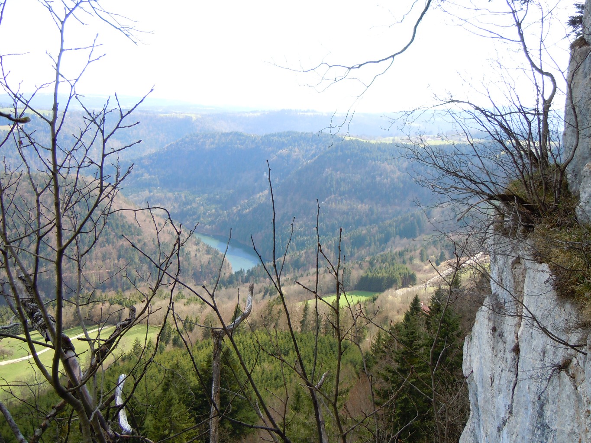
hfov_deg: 60.0
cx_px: 296
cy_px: 222
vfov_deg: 46.8
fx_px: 512
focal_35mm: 30
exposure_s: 1/200
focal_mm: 5.4
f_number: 3.5
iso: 100
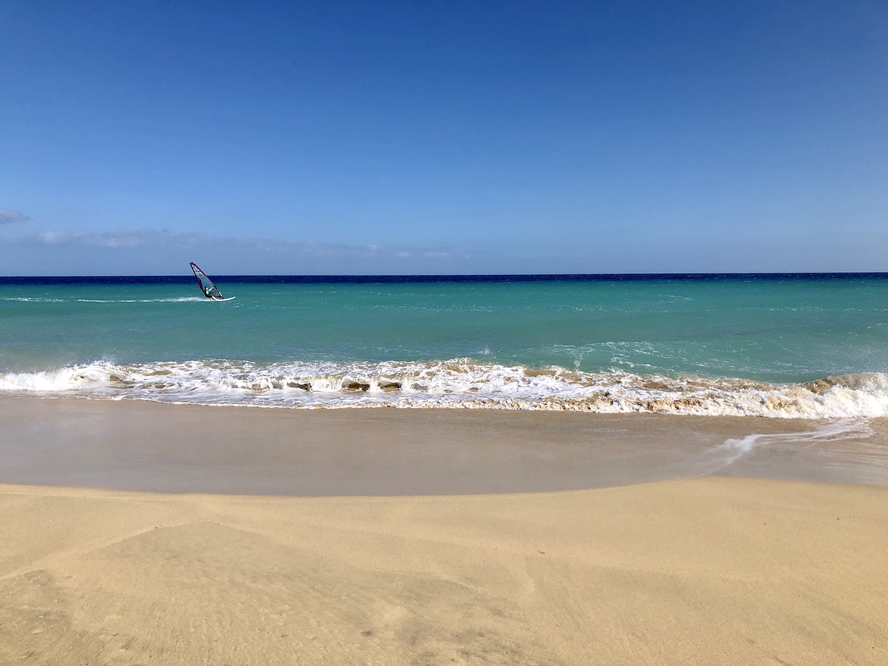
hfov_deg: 63.4
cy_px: 333
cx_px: 444
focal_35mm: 28
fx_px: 718
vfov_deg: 49.7
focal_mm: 4
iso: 25
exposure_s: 1/3003
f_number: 1.8
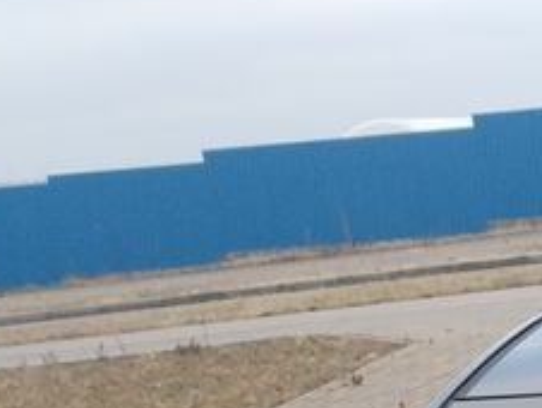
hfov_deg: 13.3
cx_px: 871
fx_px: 2163
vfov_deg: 9.6
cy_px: 967
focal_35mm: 138
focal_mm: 4.75
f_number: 1.8
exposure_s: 1/139
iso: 100
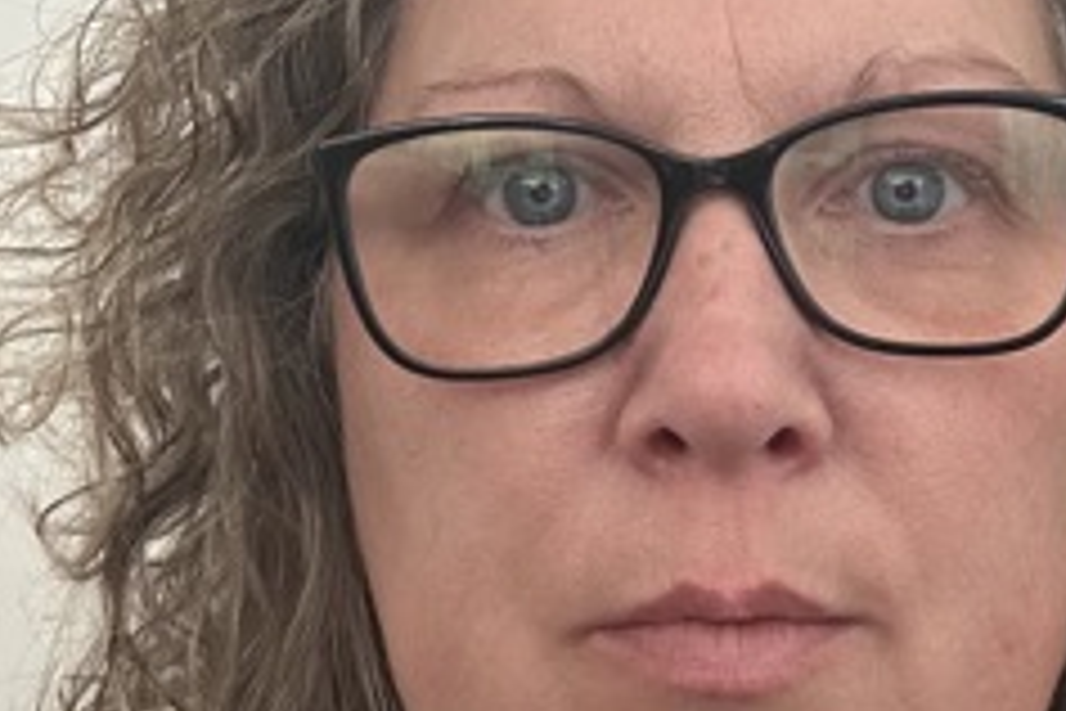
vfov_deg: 17.2
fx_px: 2339
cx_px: 751
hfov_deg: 25.5
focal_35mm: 79
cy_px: 212
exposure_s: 1/60
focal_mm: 2.69
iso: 320
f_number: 1.9
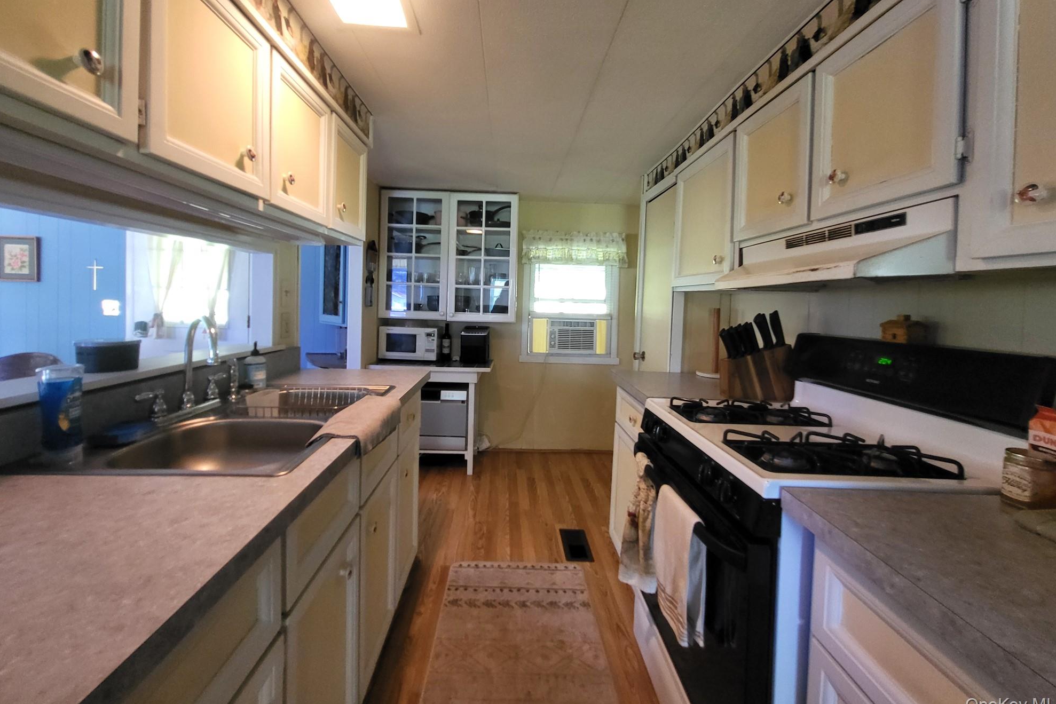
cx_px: 527
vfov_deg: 80.8
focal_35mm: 14
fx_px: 411
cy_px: 307
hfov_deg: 104.3
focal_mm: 1.74
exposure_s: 1/30
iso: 400
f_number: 2.2
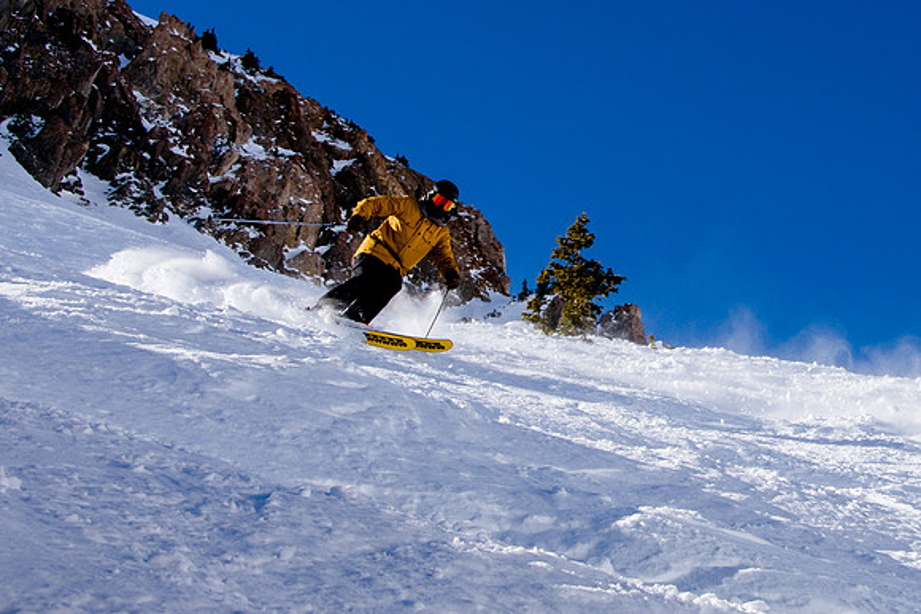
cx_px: 729
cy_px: 228
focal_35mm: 78
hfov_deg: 25.5
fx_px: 1997
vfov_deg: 17.5
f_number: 14
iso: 160
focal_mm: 31
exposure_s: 1/320
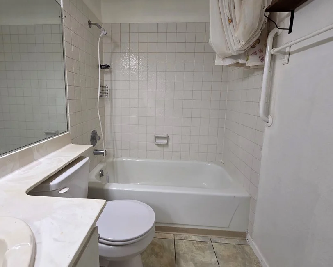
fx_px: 158
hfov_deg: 92.9
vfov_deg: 80.2
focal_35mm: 16
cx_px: 153
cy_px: 122
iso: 200
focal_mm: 2.2
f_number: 2.2
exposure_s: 1/120
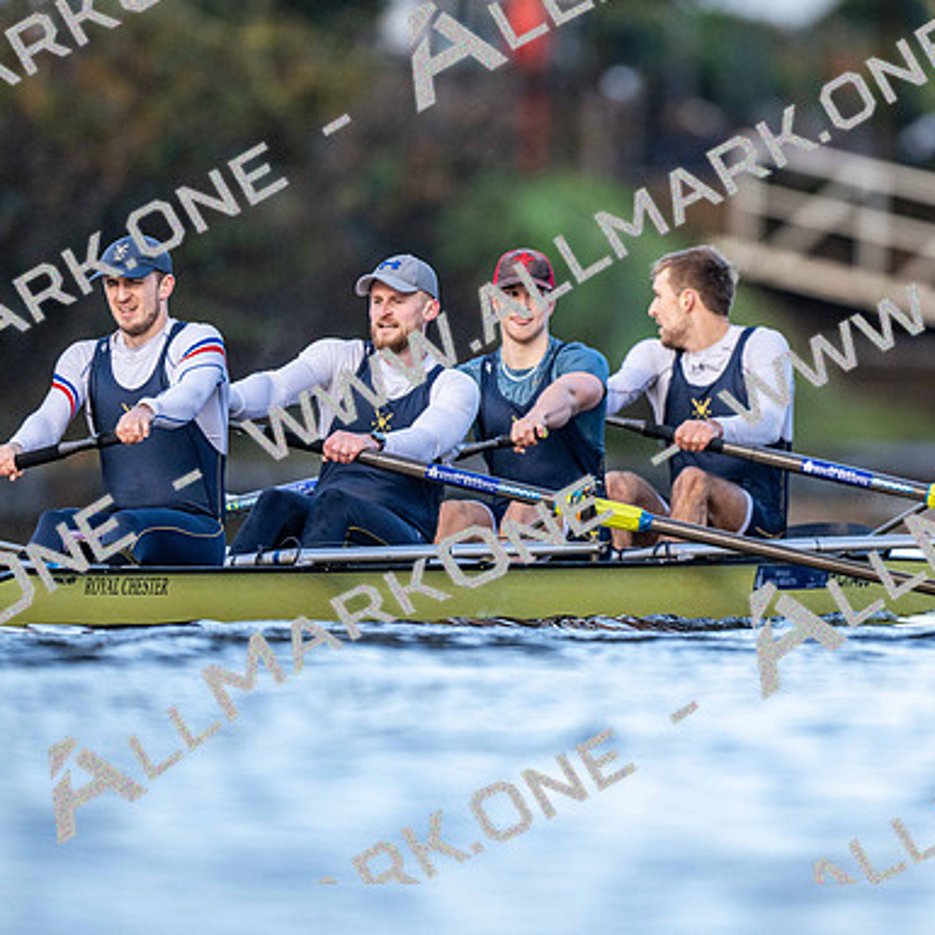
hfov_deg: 2.3
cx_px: 542
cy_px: 468
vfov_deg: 2.3
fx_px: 23500
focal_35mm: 769
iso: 1800
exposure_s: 1/2500
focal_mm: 600
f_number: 4
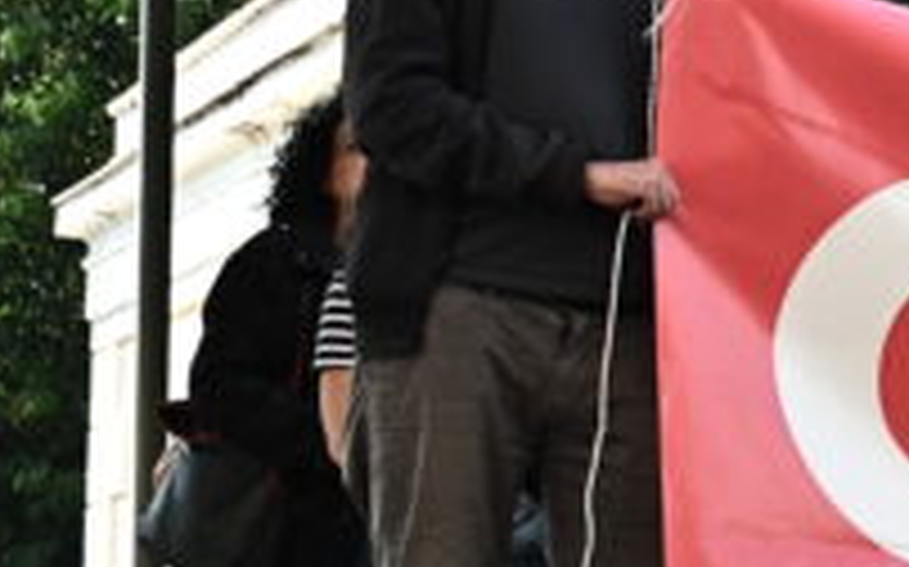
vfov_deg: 8.8
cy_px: -36
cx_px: 1665
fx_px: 3640
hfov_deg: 12.8
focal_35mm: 147
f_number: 4
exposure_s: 1/800
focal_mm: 38
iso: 500
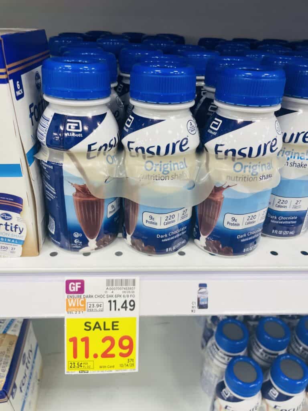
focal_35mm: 26
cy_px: 206
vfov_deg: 67.3
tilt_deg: -31.8
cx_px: 154
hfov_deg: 53.1
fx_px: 308
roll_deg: -2.0
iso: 80
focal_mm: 4.2
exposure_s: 1/67
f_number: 1.6
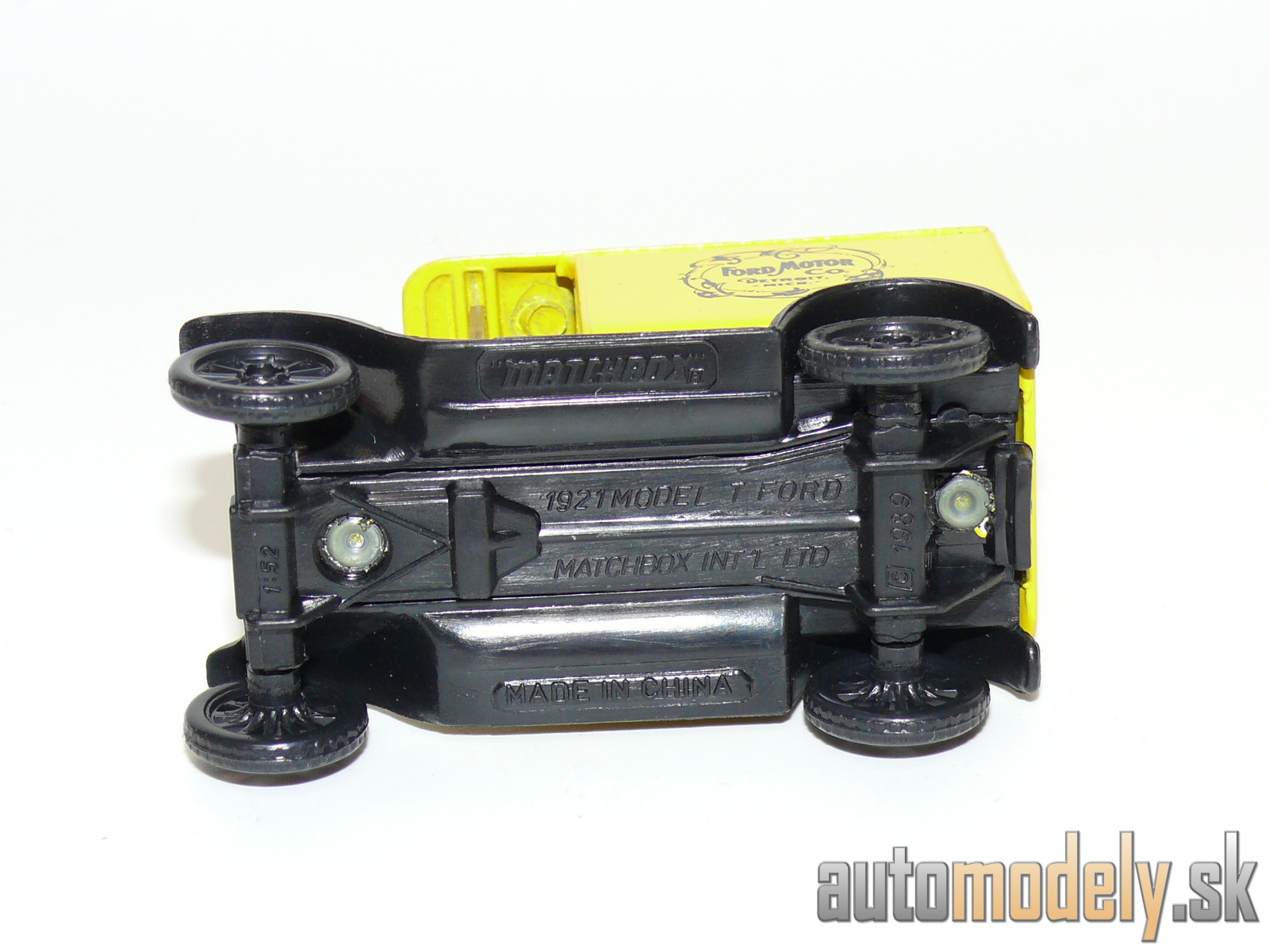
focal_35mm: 95
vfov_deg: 15.6
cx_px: 634
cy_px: 476
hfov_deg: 20.7
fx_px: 3483
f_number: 4
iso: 100
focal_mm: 12.9
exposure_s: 1/30
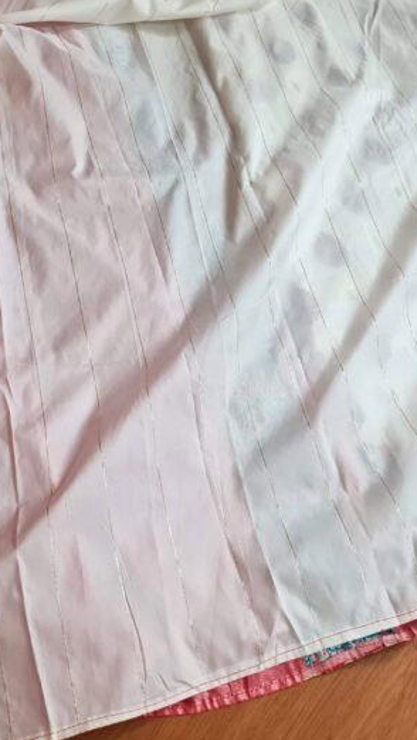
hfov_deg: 31.1
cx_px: 251
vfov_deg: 52.8
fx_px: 746
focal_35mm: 38
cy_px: 371
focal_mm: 5.4
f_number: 1.8
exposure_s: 1/120
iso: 200
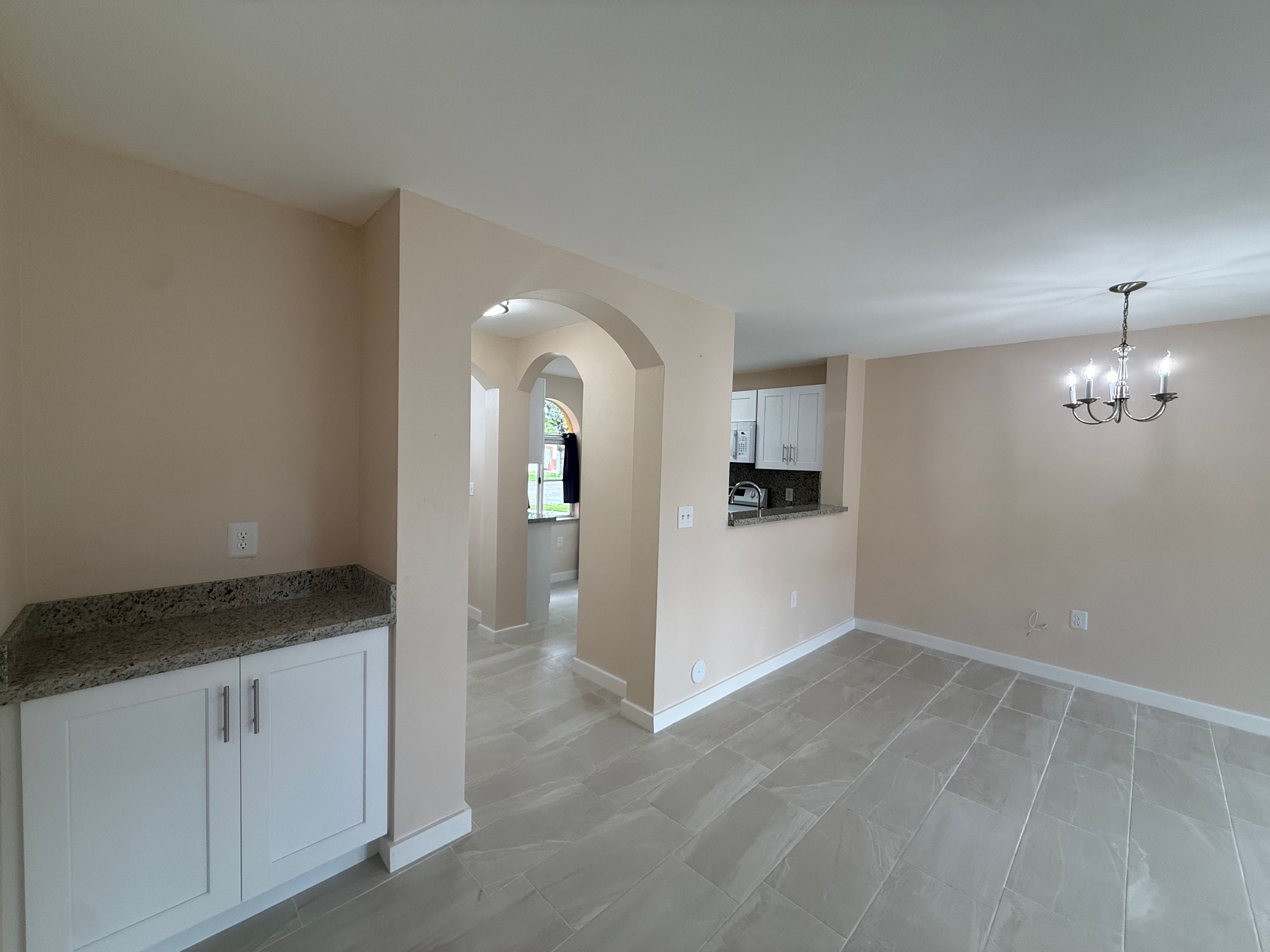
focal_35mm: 14
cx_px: 635
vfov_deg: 85.7
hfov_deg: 102.1
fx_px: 514
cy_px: 476
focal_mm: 2.22
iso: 125
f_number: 2.2
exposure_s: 1/120
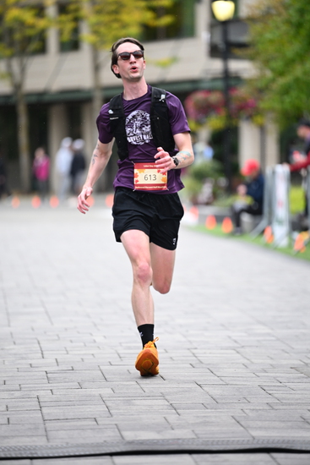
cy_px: 232
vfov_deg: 10.3
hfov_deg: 6.9
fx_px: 2582
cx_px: 155
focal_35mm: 200
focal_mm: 200
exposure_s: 1/1600
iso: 1250
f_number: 2.8
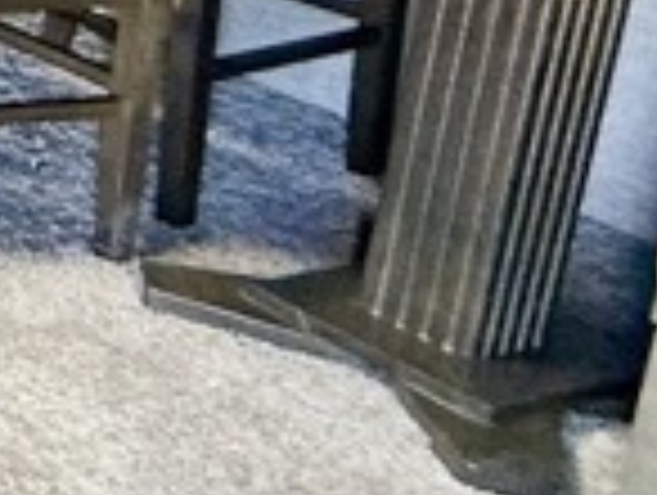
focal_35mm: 98
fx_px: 1863
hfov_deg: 12.0
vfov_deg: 14.0
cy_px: -288
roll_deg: -0.9
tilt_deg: -13.2
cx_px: -1220
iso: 320
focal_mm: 2.22
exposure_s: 1/64
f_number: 2.2
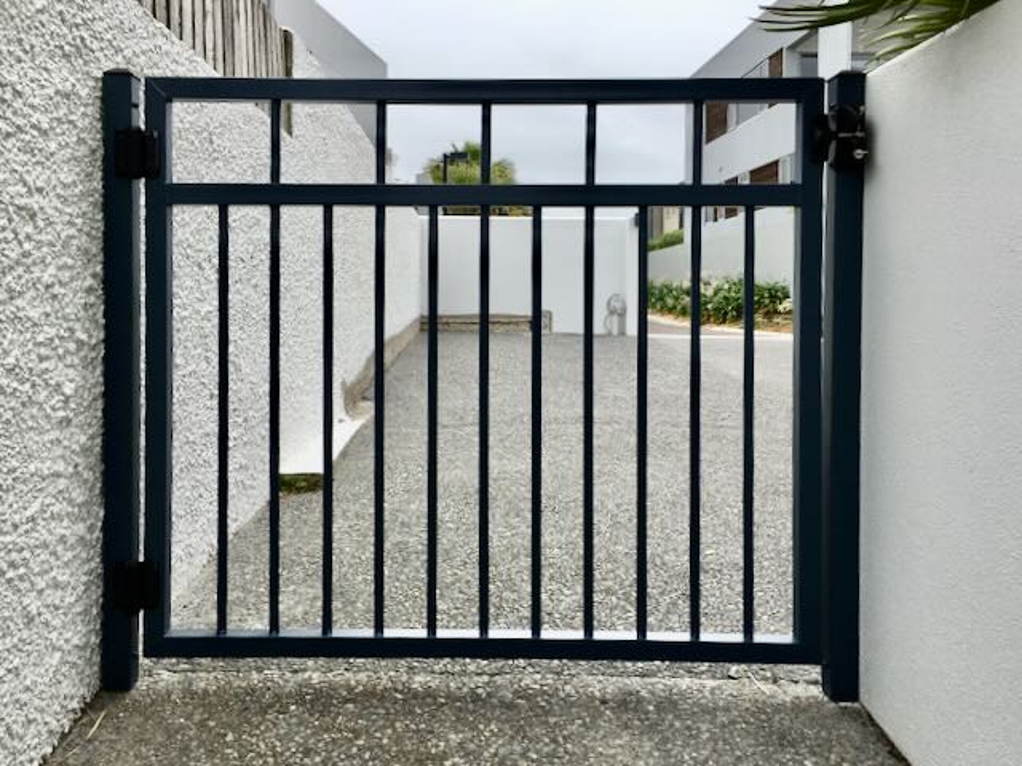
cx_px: 511
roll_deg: +0.4
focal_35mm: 29
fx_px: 856
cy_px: 383
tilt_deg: -4.5
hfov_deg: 61.7
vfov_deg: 48.2
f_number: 2.2
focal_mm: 4.15
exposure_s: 1/845
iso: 25
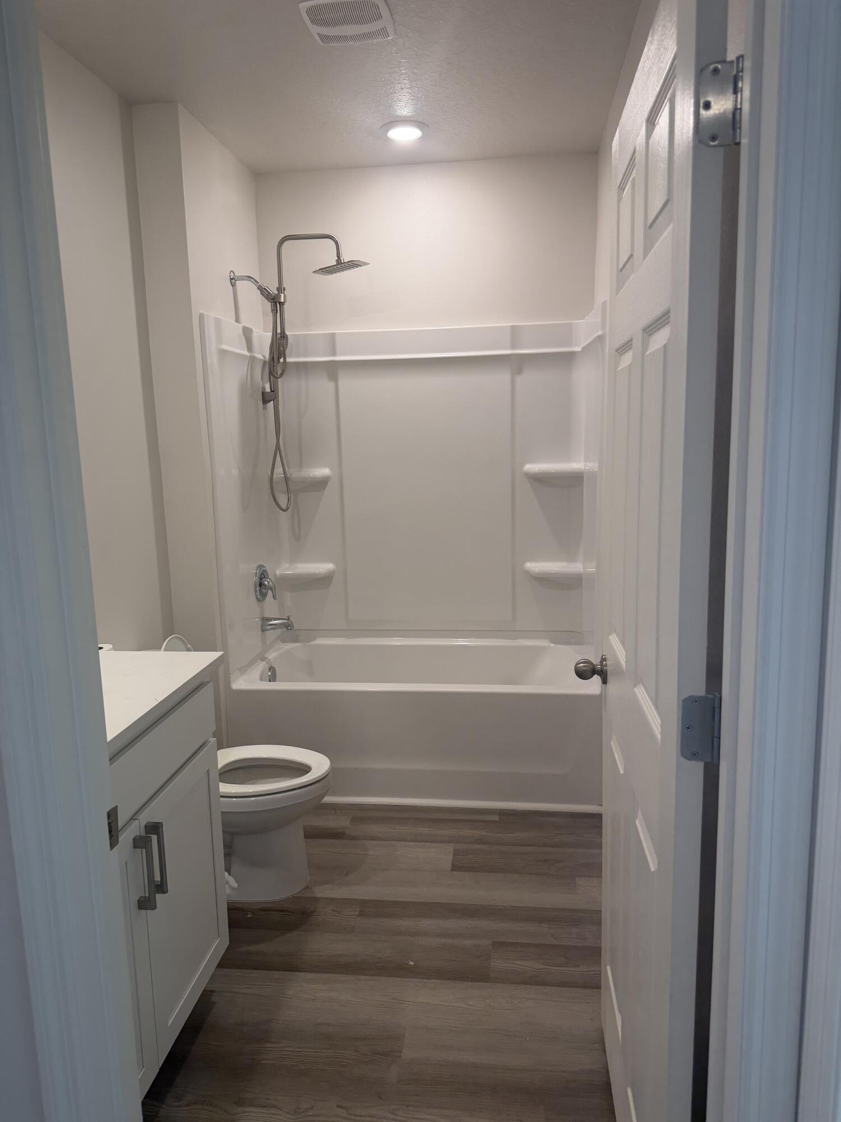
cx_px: 420
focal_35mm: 24
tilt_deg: -8.8
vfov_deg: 71.6
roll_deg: +1.7
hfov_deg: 56.8
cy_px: 561
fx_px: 777
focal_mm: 6.76
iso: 125
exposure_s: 1/120
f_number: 1.78
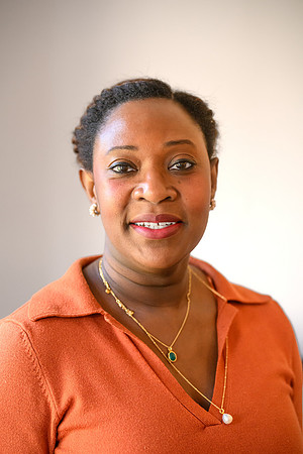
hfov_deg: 15.2
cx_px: 152
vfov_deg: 22.6
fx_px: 1136
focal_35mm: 90
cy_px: 227
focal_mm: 90
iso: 5600
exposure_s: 1/640
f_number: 2.7
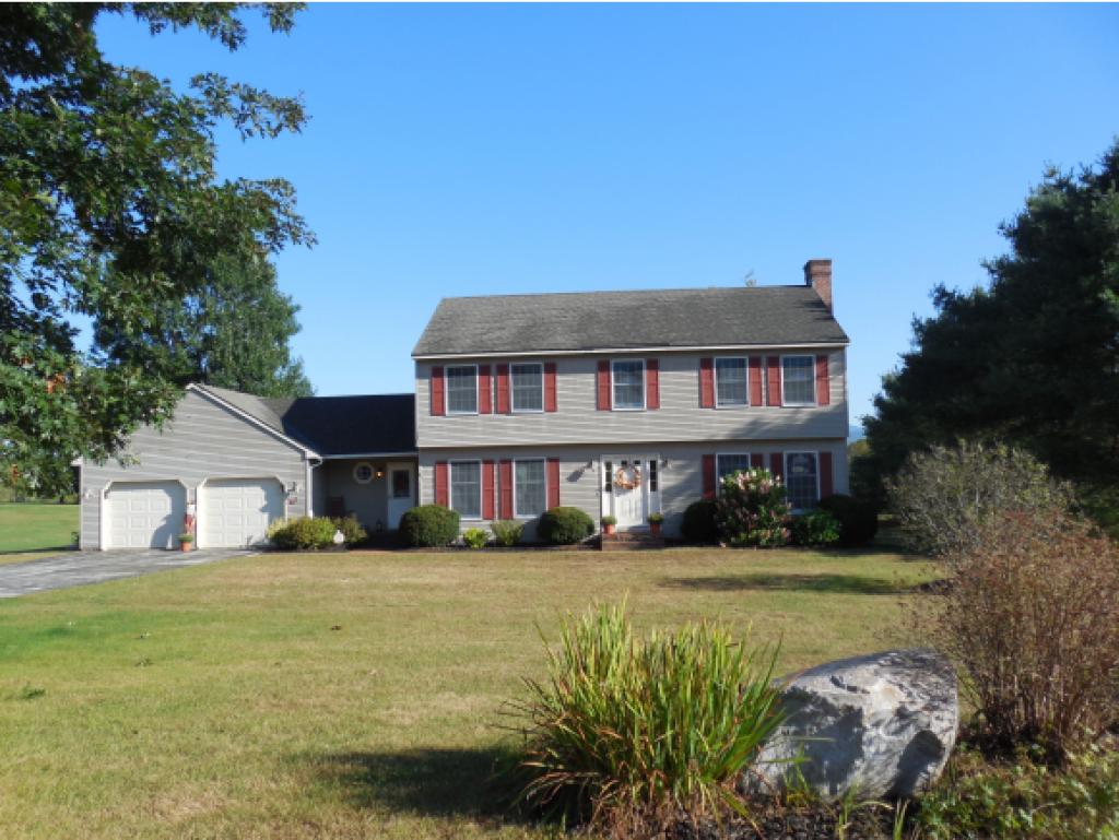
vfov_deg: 53.1
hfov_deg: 67.3
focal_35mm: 26
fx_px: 841
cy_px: 420
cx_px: 560
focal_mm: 4.6
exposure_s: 1/800
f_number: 3.5
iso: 125
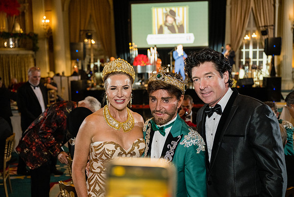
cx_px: 147
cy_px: 98
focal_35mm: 40
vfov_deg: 33.4
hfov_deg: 48.4
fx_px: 327
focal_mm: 40
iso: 2500
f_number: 3.2
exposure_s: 1/125
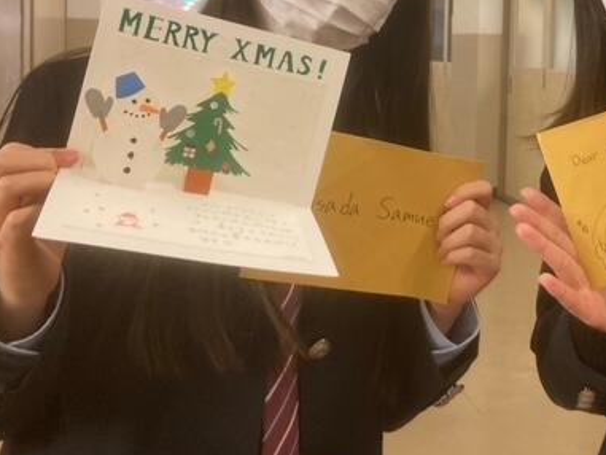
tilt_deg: -4.1
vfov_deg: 30.1
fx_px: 823
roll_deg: -1.3
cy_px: 88
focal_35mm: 47
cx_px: 477
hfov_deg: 39.0
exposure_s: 1/60
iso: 160
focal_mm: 3.99
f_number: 1.8
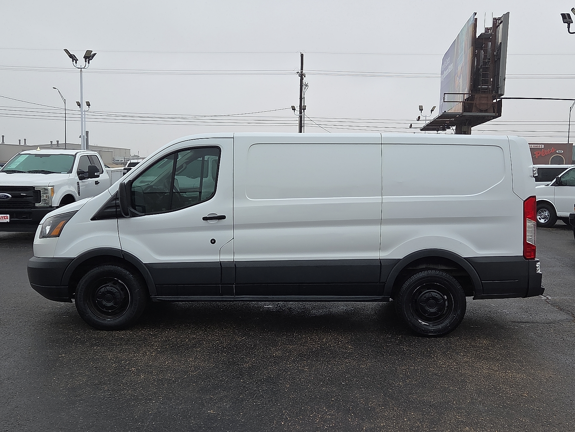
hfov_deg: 47.9
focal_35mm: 39
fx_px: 648
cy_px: 216
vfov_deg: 36.8
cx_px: 288
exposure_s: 1/1111
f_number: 1.8
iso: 76
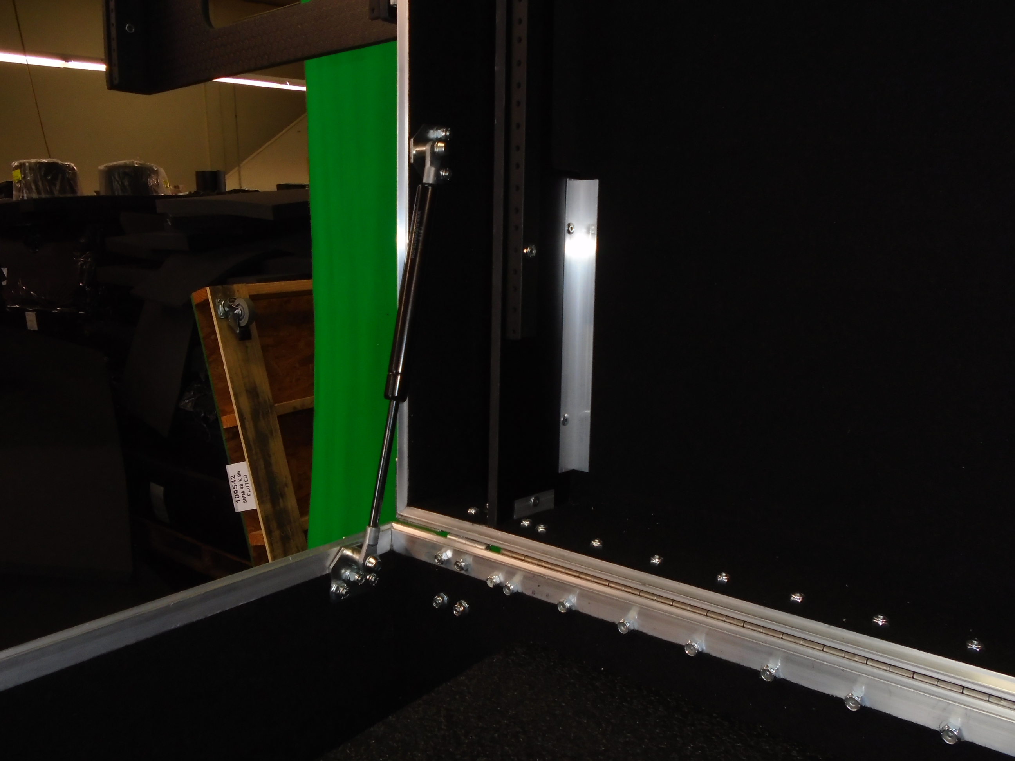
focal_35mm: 31
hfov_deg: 58.4
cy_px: 380
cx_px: 508
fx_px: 909
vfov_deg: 45.4
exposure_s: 1/40
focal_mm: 5.5
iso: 200
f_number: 3.5
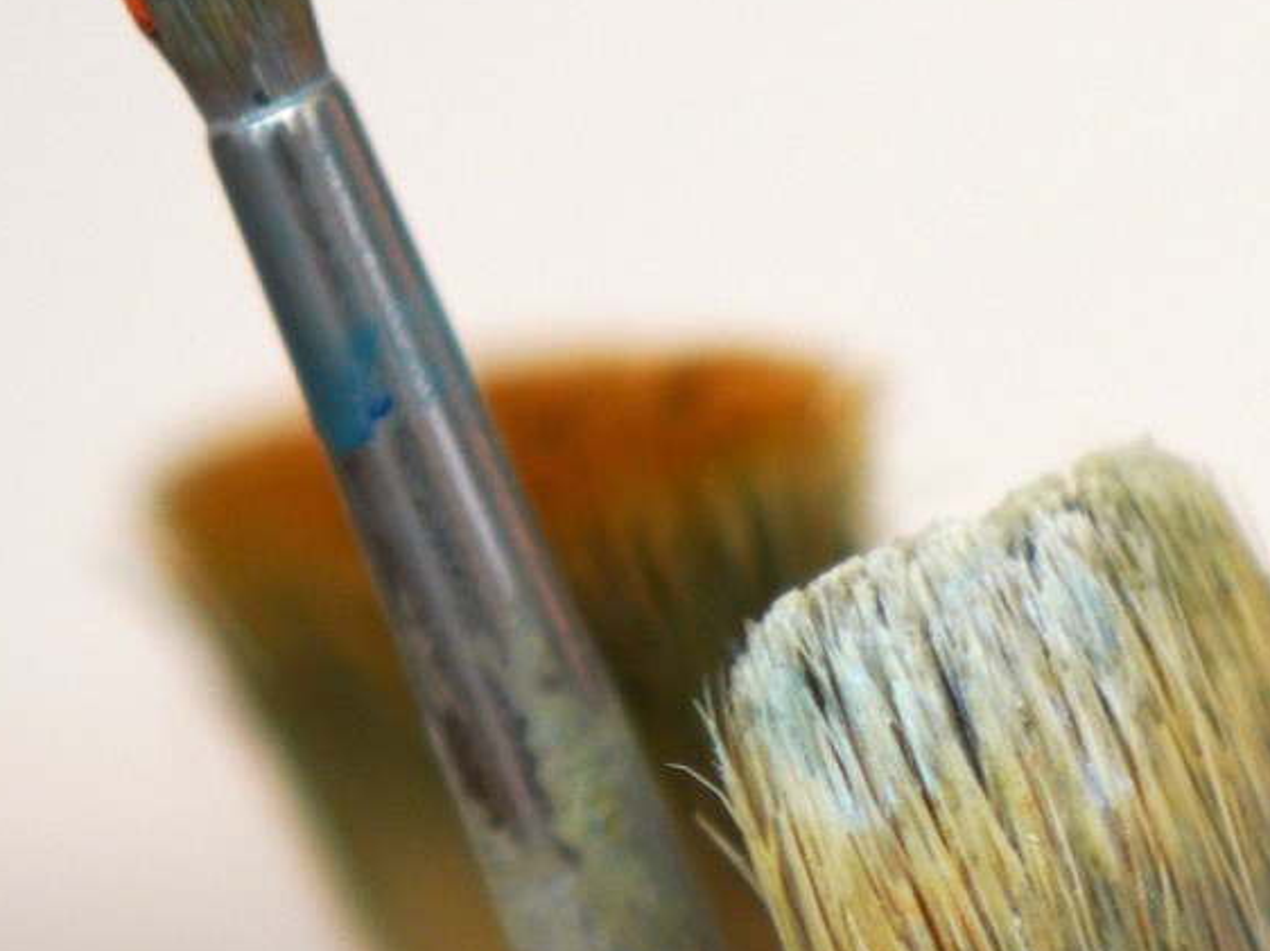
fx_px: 15439
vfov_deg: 3.5
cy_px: 1359
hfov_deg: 4.7
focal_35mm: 421
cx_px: 2242
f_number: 1.8
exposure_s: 1/50
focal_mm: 55
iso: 100
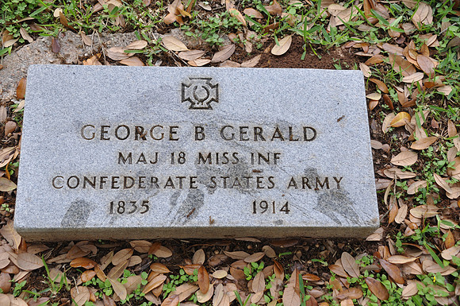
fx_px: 670
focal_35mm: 52
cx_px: 230
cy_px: 153
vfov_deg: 25.7
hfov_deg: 37.9
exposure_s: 1/40
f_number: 6.3
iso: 200
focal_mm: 35
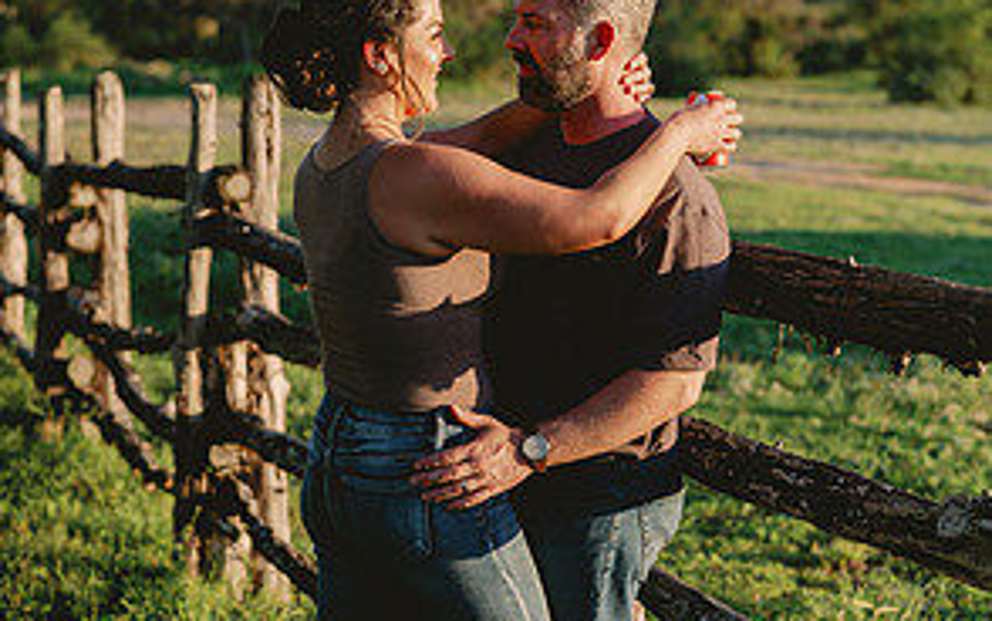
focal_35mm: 78
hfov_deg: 26.5
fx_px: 2110
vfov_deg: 16.7
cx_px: 491
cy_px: 324
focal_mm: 50
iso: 80
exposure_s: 1/1000
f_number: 2.8
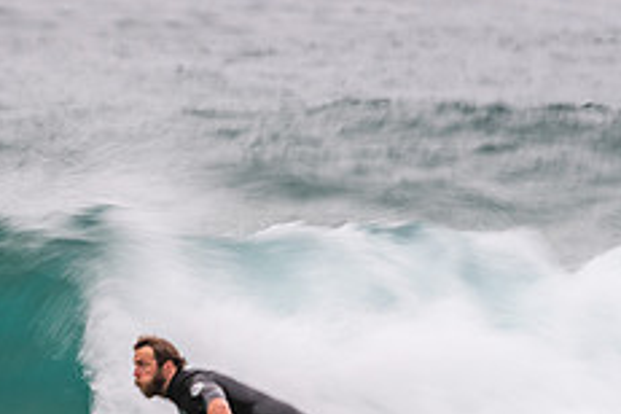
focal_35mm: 1257
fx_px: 21682
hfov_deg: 1.6
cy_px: 493
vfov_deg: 1.1
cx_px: 199
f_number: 14
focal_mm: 500
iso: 64
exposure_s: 1/20
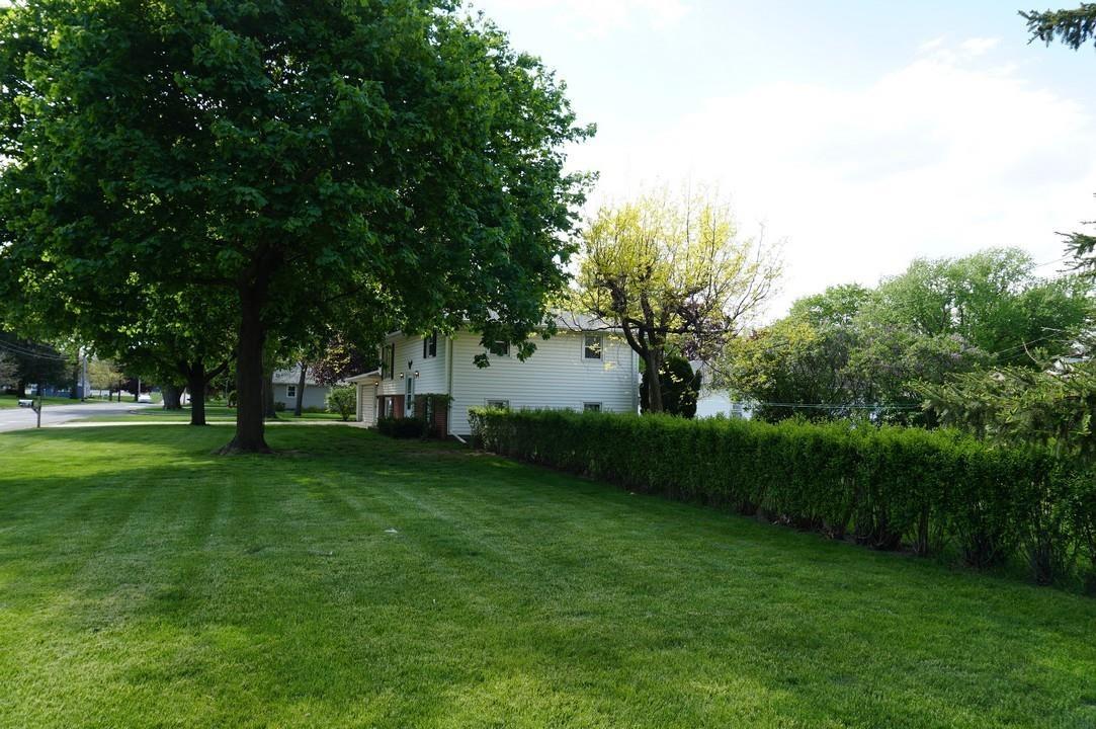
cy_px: 364
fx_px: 730
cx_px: 548
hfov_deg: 73.8
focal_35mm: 24
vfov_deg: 53.0
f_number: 7.1
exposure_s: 1/80
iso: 100
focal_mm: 16
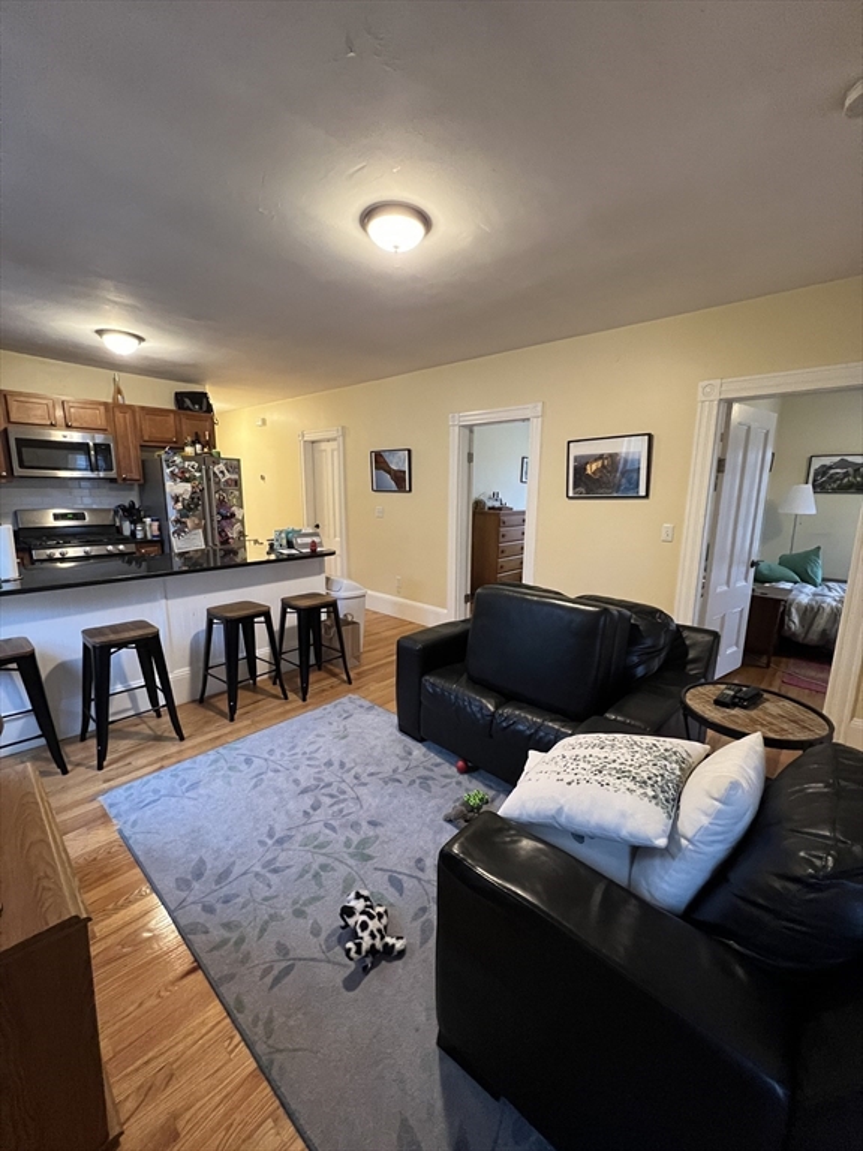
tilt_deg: -10.0
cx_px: 432
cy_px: 576
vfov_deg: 106.2
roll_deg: +0.1
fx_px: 432
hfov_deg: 89.9
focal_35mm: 13
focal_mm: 1.57
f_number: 1.8
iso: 500
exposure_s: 1/60
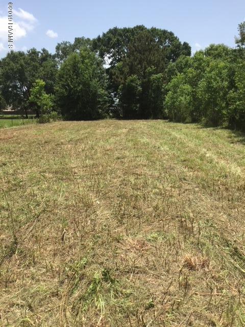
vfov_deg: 61.7
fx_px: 274
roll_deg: +0.7
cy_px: 164
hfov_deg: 48.2
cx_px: 122
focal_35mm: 29
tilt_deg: -11.3
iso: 32
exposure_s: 1/1799
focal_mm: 4.15
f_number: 2.2
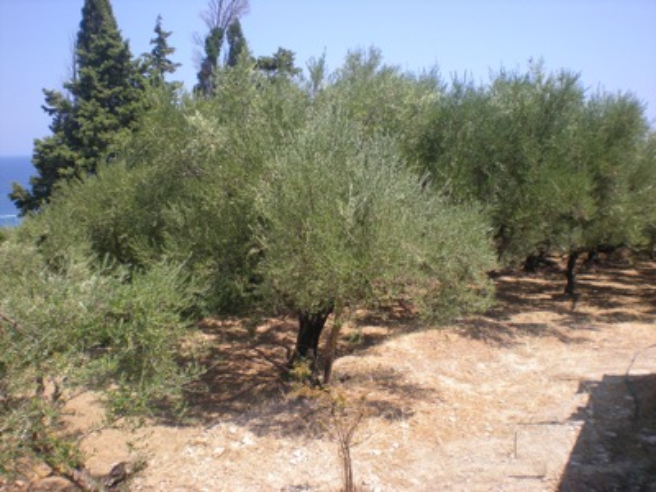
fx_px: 720
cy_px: 246
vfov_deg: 37.7
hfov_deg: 49.0
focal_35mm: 38
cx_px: 328
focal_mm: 6.3
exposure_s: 1/275
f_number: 4.6
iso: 64
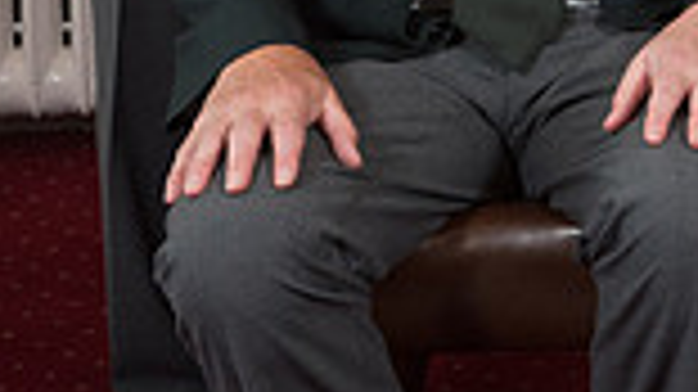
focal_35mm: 264
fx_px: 4884
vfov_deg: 4.5
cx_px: 1322
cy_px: -529
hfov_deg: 7.9
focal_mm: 60
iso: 800
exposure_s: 1/80
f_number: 7.1
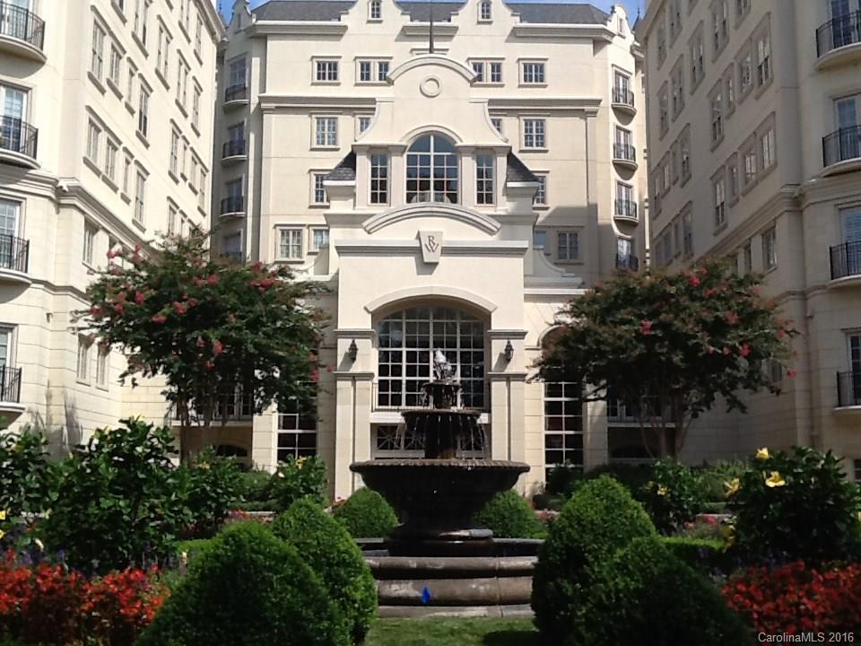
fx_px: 1094
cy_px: 323
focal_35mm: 44
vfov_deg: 32.9
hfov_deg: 42.9
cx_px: 430
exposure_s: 1/1215
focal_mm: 2.03
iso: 40
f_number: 2.4
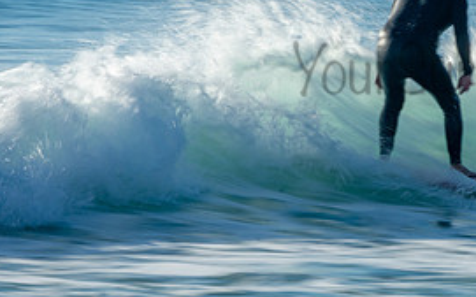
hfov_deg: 1.6
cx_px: 474
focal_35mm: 1311
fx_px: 16996
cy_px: 54
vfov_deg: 1.0
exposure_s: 1/30
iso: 100
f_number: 22
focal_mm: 400
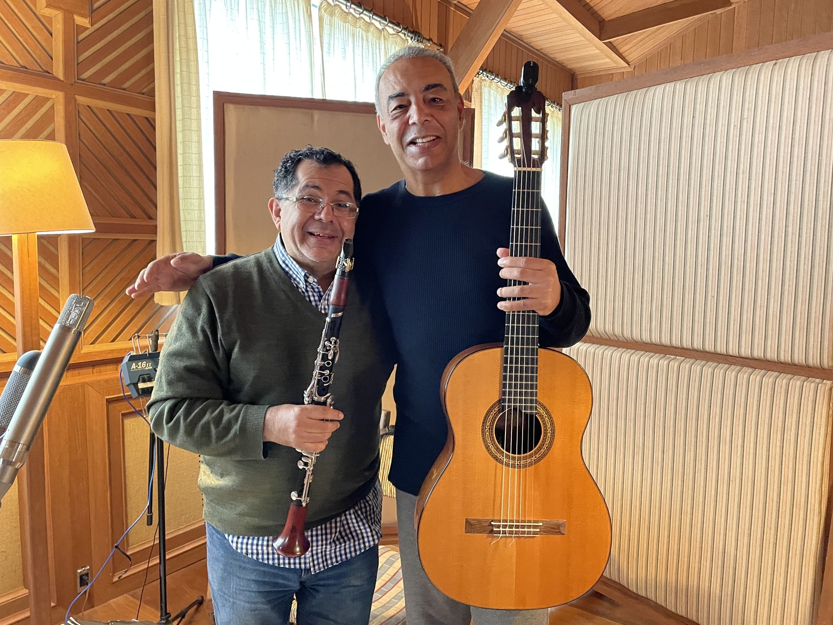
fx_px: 626
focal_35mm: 26
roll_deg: -1.0
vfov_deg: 53.1
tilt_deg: -5.5
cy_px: 312
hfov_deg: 67.3
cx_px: 416
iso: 500
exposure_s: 1/40
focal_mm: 4.2
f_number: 1.6
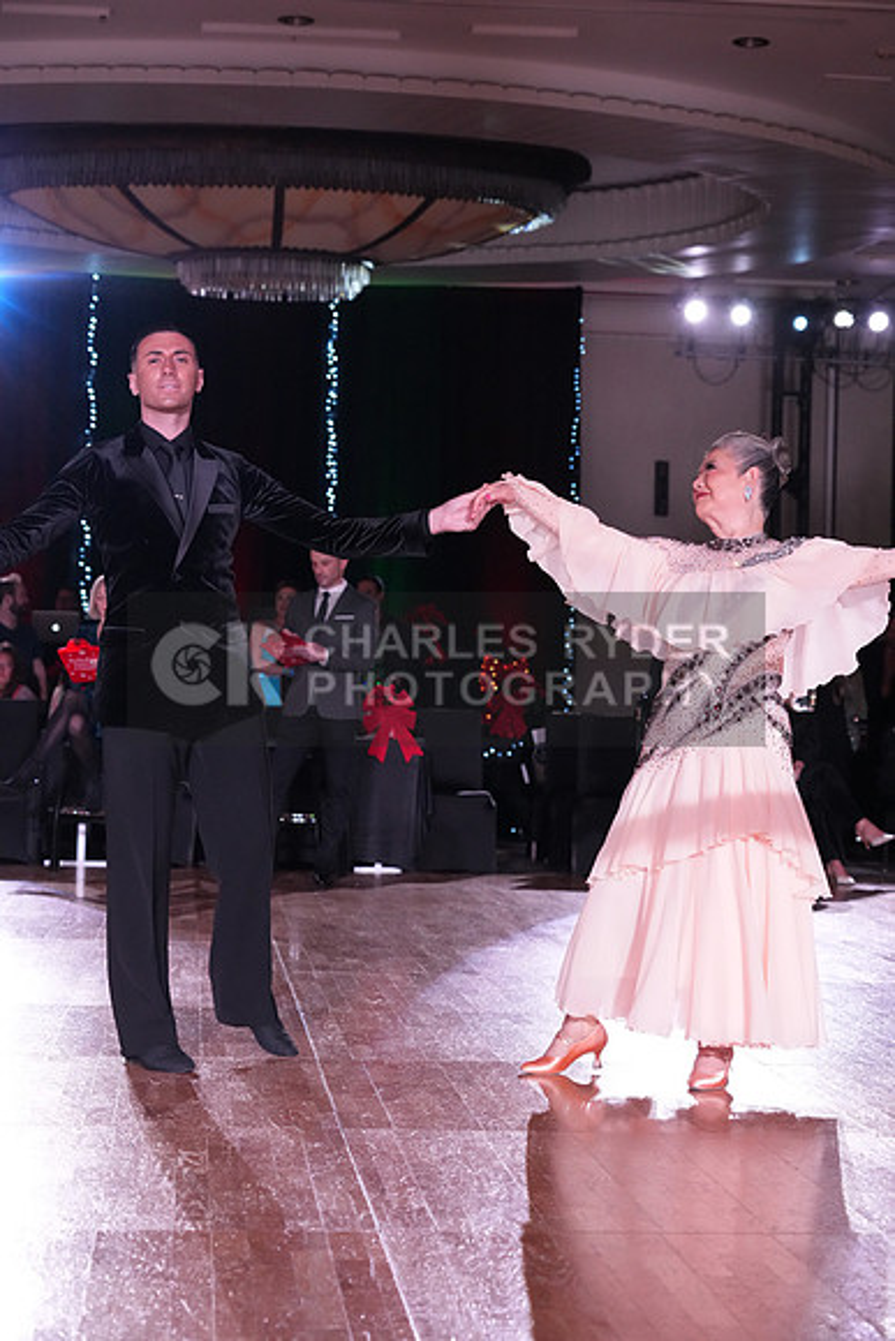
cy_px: 670
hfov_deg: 20.0
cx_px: 448
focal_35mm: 68
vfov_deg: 29.6
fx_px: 2534
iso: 5000
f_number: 5
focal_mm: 68
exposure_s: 1/320
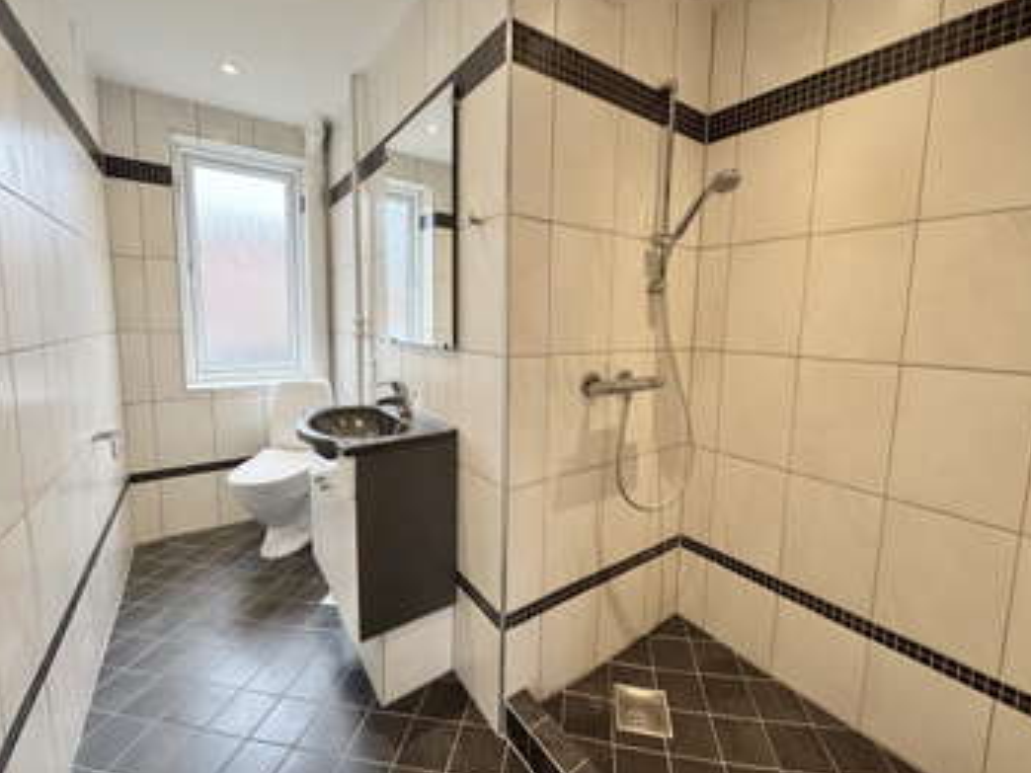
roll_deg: -1.1
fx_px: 447
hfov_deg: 98.2
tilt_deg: -5.8
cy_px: 370
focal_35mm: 15
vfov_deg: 81.7
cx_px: 526
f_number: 2.2
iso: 160
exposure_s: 1/100
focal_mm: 2.22
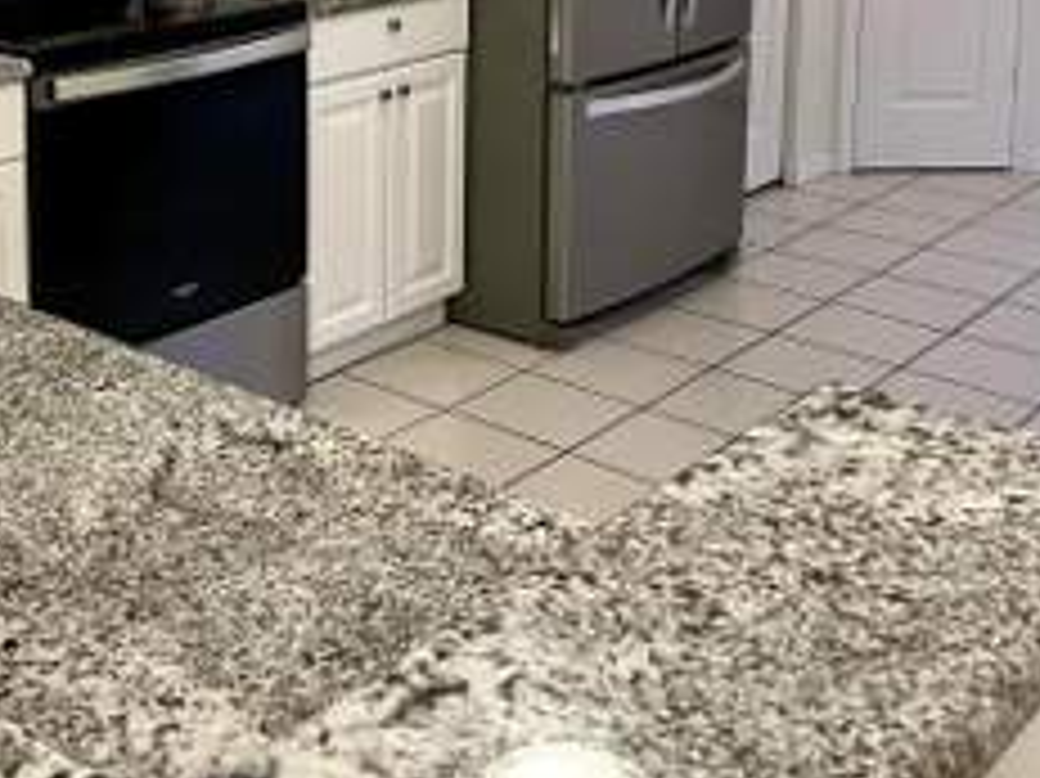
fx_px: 1622
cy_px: -22
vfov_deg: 25.5
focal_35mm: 54
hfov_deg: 34.4
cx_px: 198
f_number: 1.6
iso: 250
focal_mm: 5.1
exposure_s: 1/60
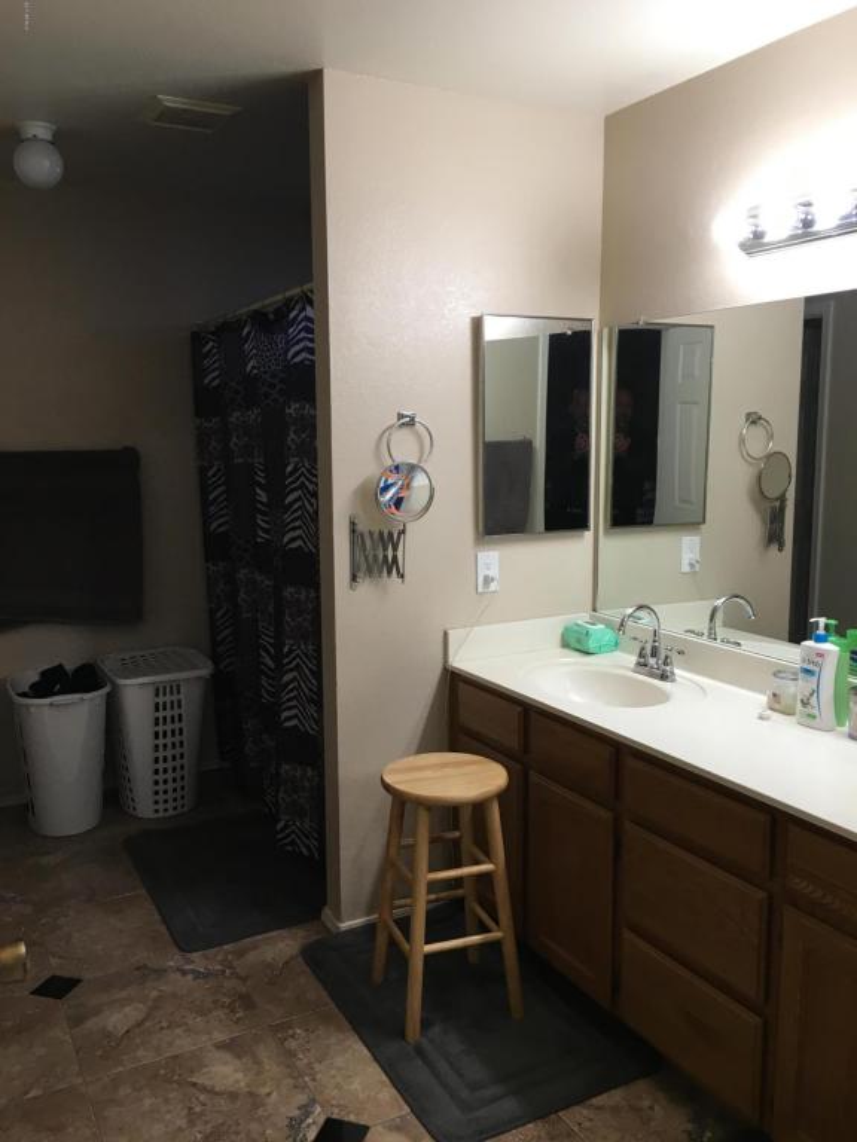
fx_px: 957
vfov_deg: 61.7
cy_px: 571
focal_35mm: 29
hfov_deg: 48.2
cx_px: 428
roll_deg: +1.0
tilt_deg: -6.1
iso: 64
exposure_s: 1/30
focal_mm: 4.15
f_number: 2.2
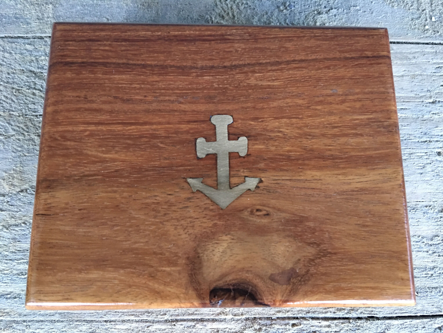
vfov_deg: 48.2
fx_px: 371
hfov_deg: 61.7
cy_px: 166
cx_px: 222
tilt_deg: -77.0
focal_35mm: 29
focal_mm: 4.15
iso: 125
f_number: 2.2
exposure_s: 1/17
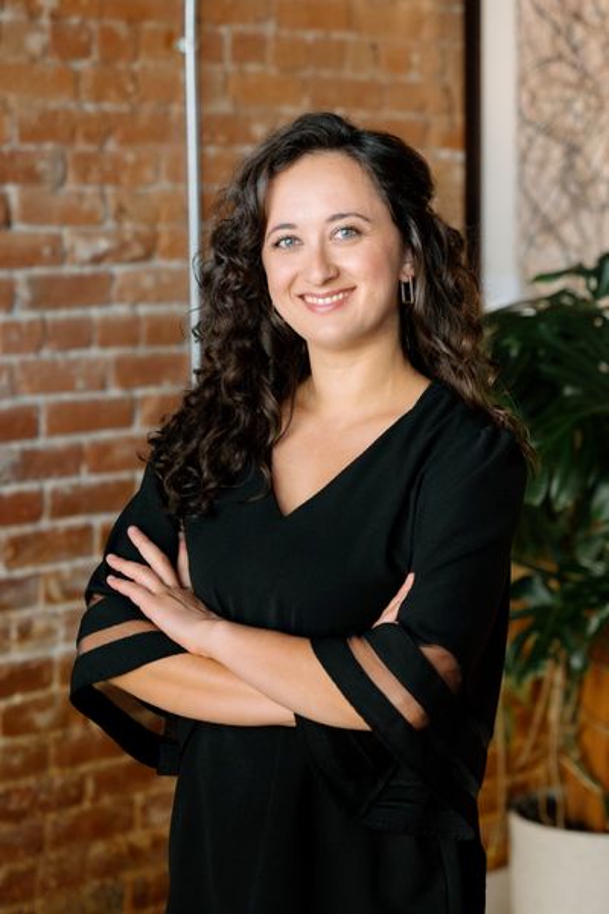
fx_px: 1776
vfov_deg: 28.8
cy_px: 457
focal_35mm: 70
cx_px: 304
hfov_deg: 19.5
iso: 640
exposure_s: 1/200
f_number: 3.5
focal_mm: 70
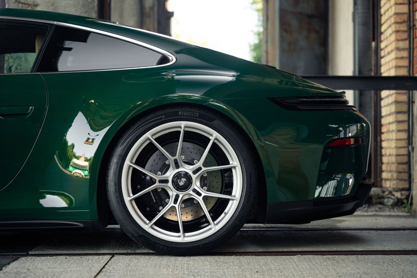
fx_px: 857
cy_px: 137
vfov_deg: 18.4
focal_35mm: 74
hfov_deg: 27.3
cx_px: 206
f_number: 2.8
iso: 640
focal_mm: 70
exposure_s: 1/250
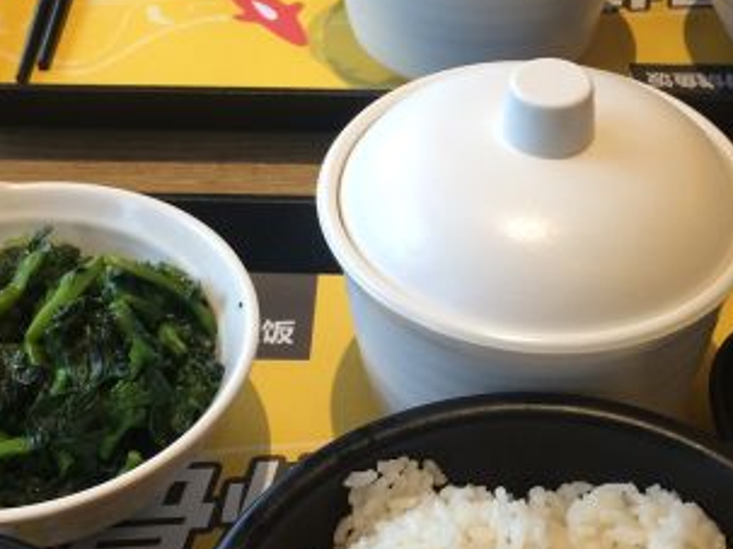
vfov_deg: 21.9
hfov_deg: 28.6
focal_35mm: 67
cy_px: 271
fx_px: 1418
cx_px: 538
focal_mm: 4.15
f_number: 2.2
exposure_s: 1/33
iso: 40
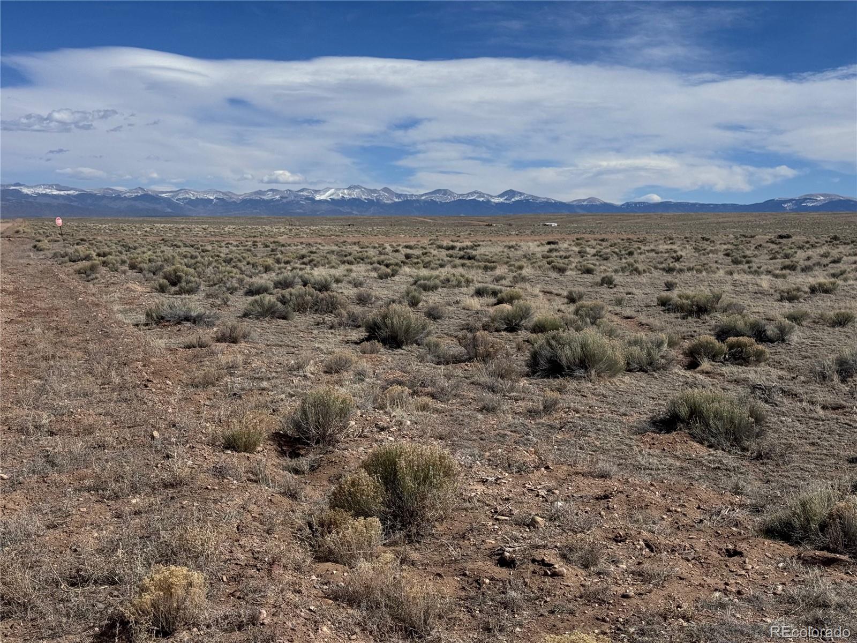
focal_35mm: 48
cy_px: 322
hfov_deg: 39.7
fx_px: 1188
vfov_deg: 30.3
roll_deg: -1.4
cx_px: 428
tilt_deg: -4.9
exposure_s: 1/9009
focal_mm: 6.76
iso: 64
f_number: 1.78
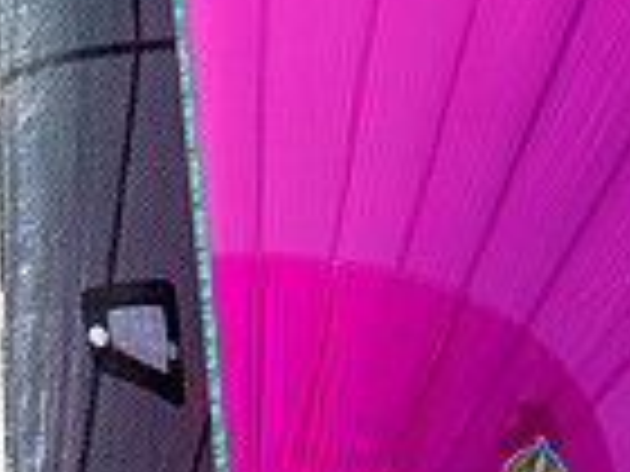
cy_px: 676
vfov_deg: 0.7
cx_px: -223
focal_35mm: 2229
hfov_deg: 0.9
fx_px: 40567
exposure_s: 1/2000
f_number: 5.6
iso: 320
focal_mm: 300
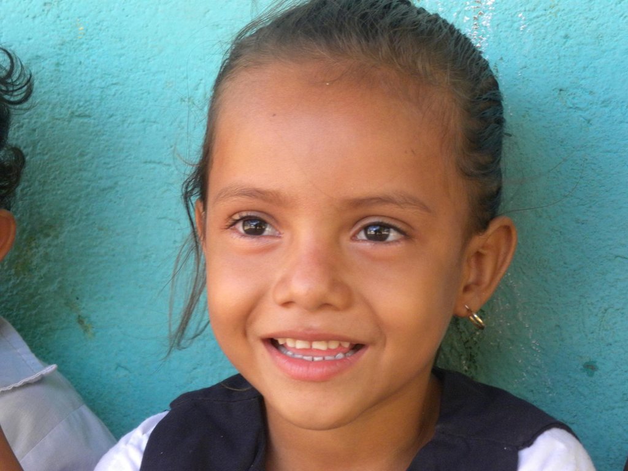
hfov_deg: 20.7
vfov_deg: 15.6
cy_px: 236
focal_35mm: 95
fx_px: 1723
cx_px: 314
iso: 233
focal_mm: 16.9
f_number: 4
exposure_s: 1/82.2
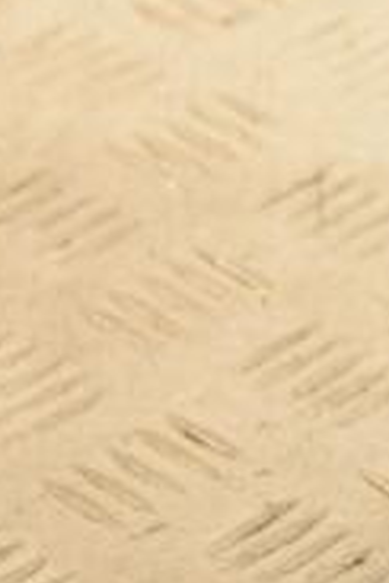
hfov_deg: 4.7
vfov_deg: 7.2
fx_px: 4635
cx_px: 886
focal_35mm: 286
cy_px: 86
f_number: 5.3
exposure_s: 1/200
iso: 800
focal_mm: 58
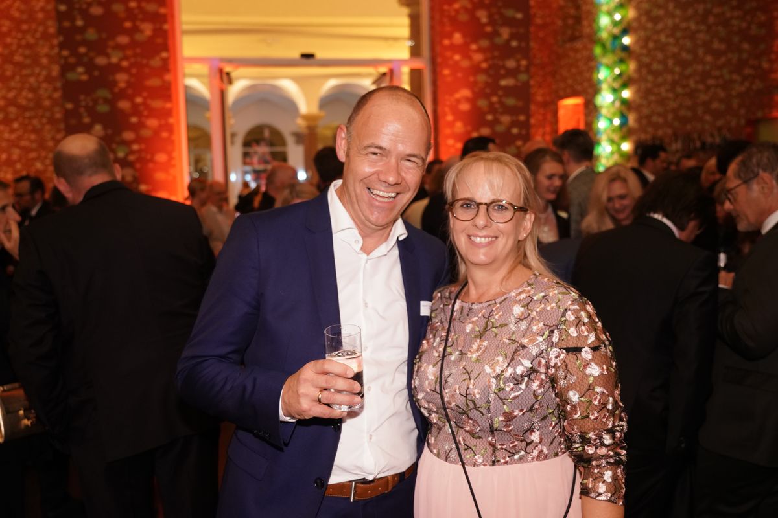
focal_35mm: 34
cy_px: 259
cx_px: 389
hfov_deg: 55.8
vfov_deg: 38.9
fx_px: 735
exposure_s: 1/15
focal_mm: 34
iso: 2500
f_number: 4
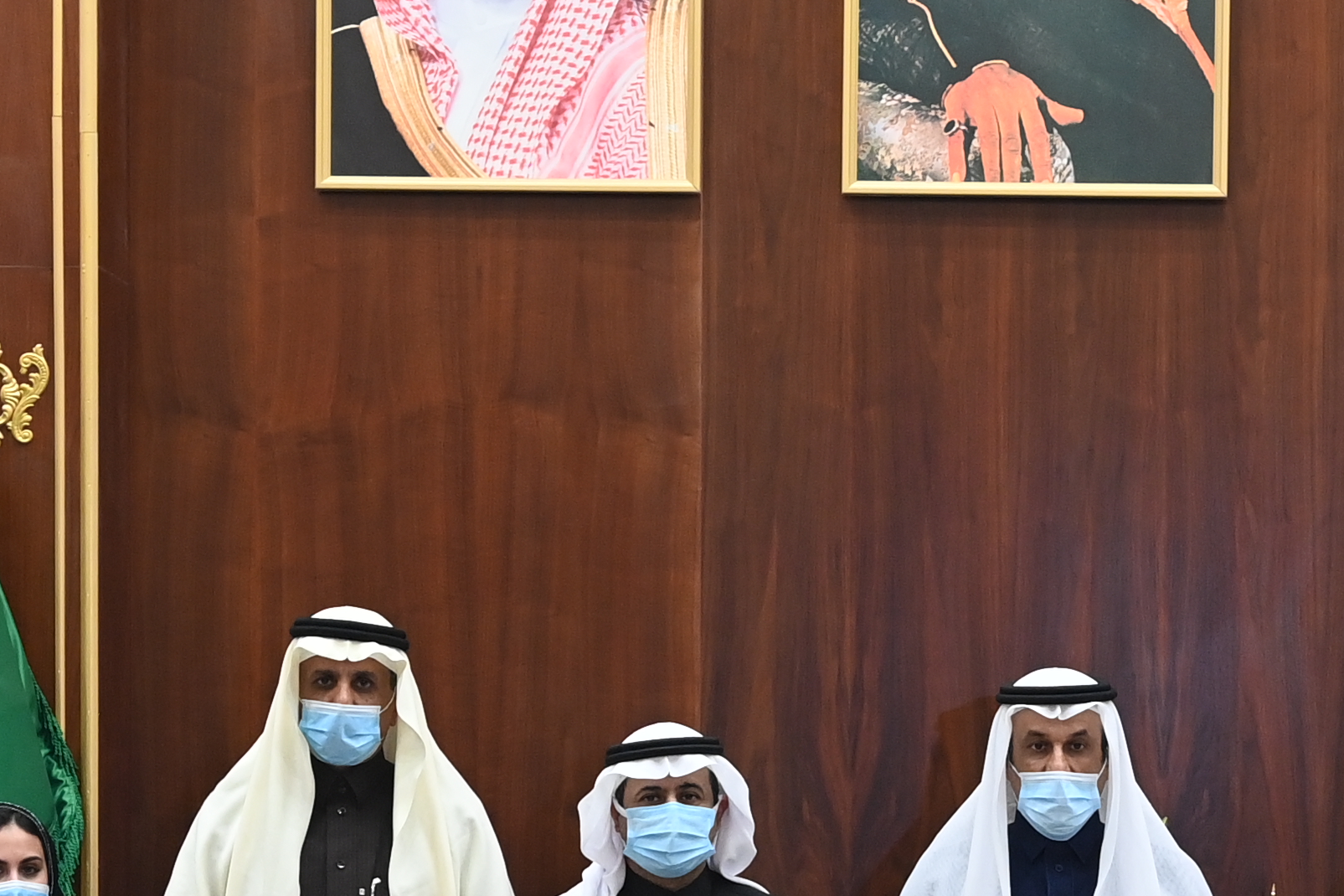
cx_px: 990
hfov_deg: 18.3
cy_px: 922
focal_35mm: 111
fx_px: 4144
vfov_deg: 12.2
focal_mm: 32
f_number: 3.5
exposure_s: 1/160
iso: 2000
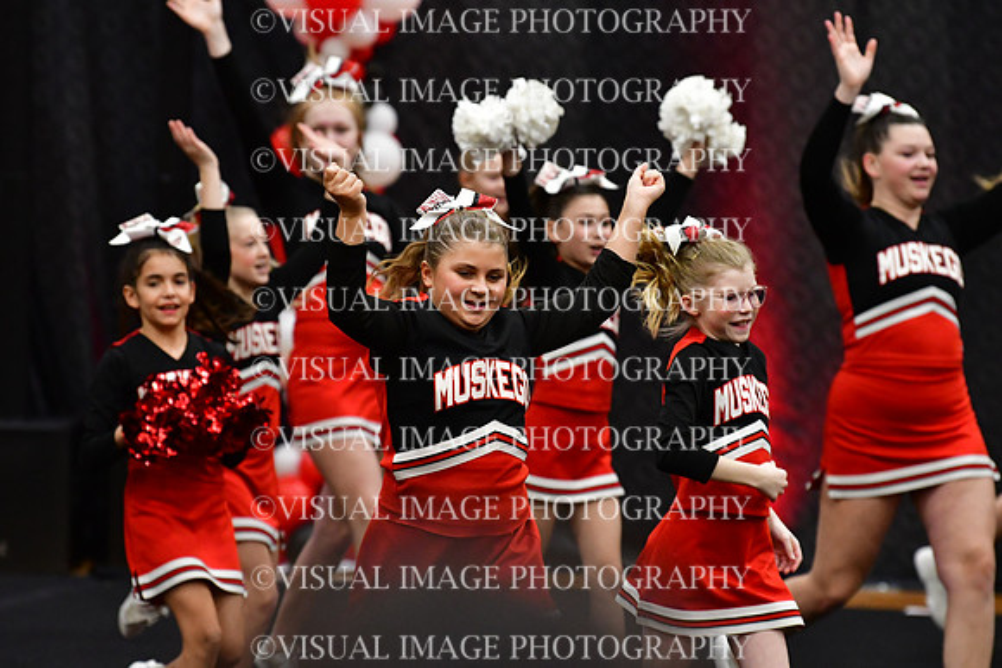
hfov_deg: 6.9
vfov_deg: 4.6
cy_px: 334
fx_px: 8352
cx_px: 501
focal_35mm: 300
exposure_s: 1/500
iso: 4000
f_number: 3.5
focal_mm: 200
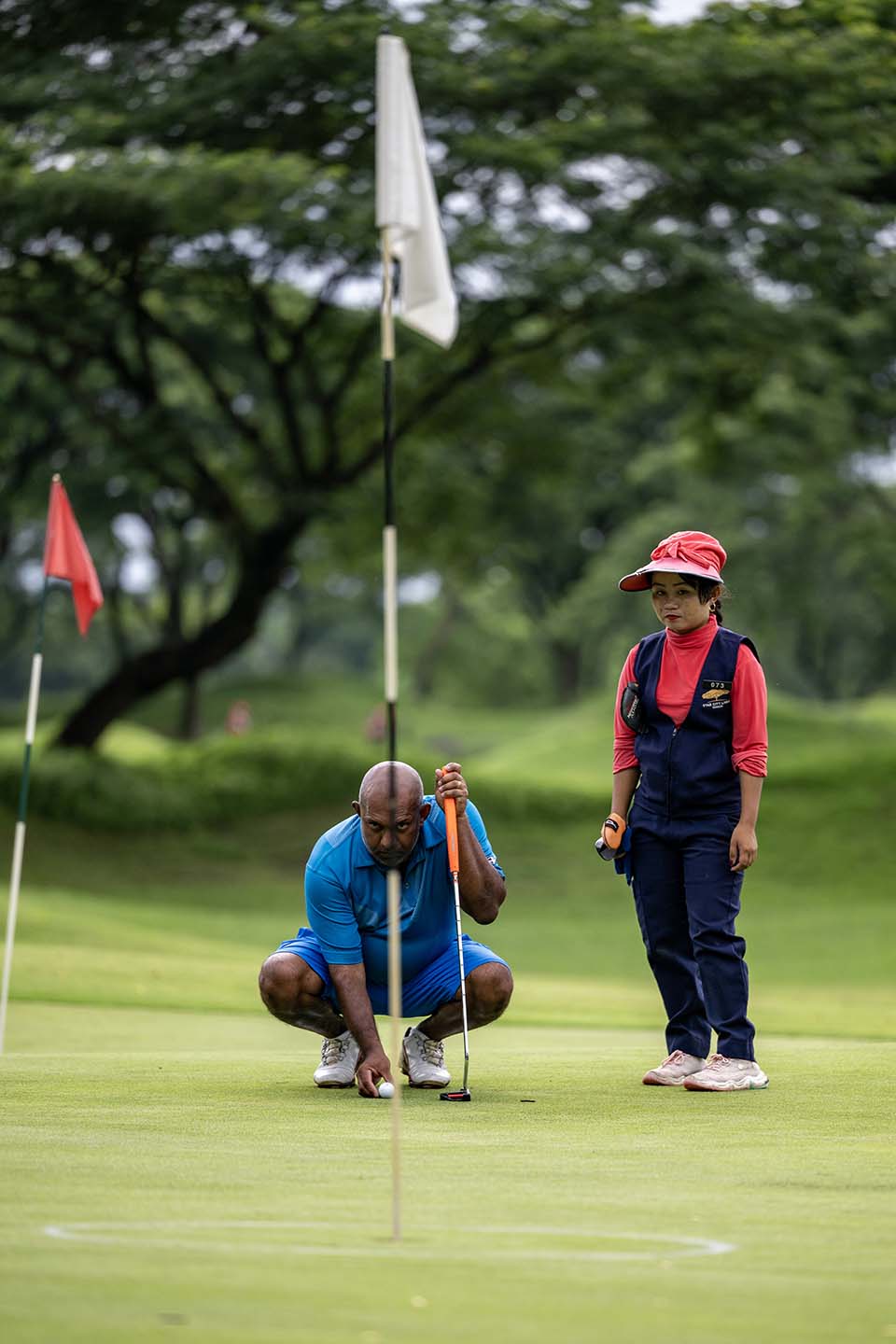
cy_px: 672
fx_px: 7466
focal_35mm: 200
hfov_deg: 6.9
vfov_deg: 10.3
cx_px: 448
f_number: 2.8
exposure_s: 1/2500
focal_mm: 200
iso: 320
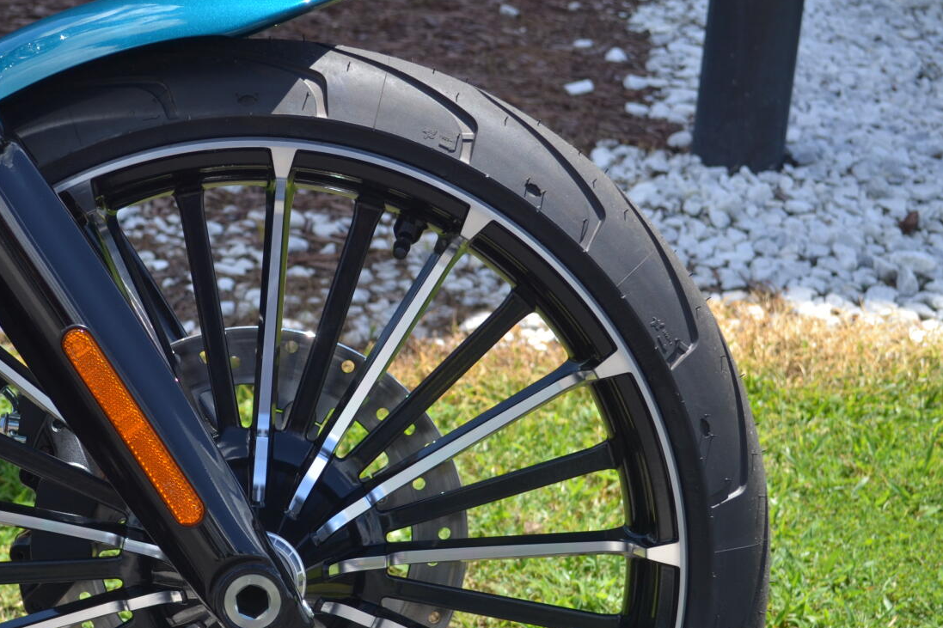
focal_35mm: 93
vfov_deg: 14.6
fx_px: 2436
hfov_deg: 21.8
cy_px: 519
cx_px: 273
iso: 100
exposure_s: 1/320
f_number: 5
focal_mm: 34
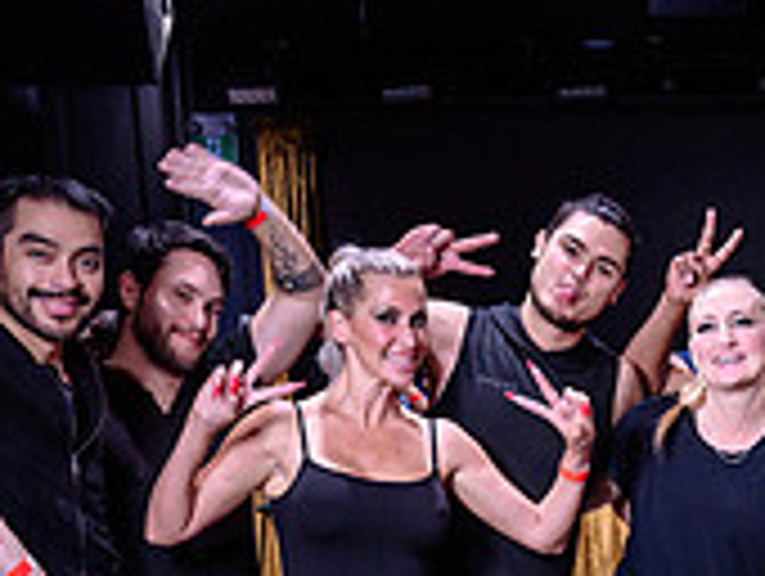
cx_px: 841
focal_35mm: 94
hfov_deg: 19.9
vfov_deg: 15.0
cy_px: 760
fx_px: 2080
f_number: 4.5
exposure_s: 1/60
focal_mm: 25.5
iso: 1000
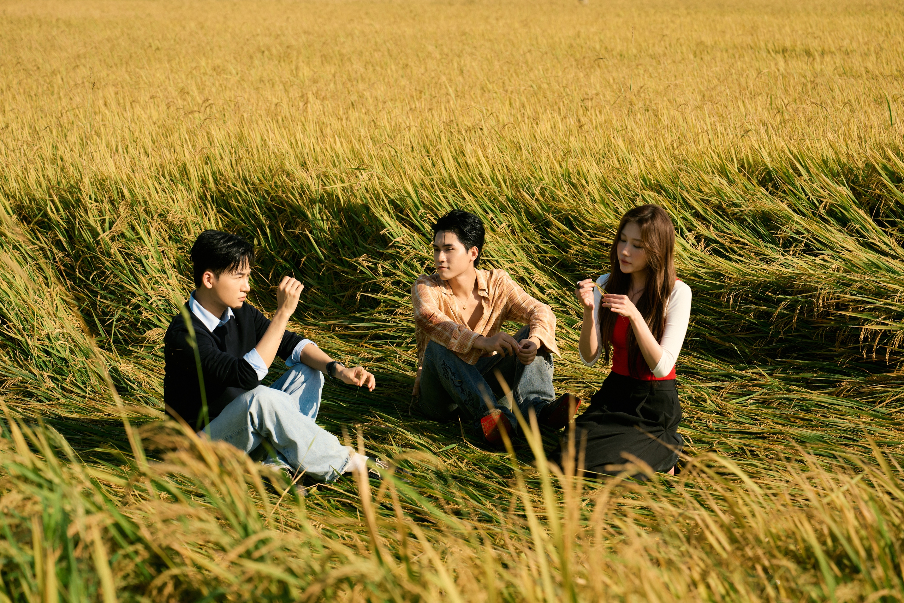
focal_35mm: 70
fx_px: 1758
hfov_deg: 28.8
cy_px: 302
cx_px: 452
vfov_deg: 19.5
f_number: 4
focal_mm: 70
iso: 320
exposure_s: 1/3200
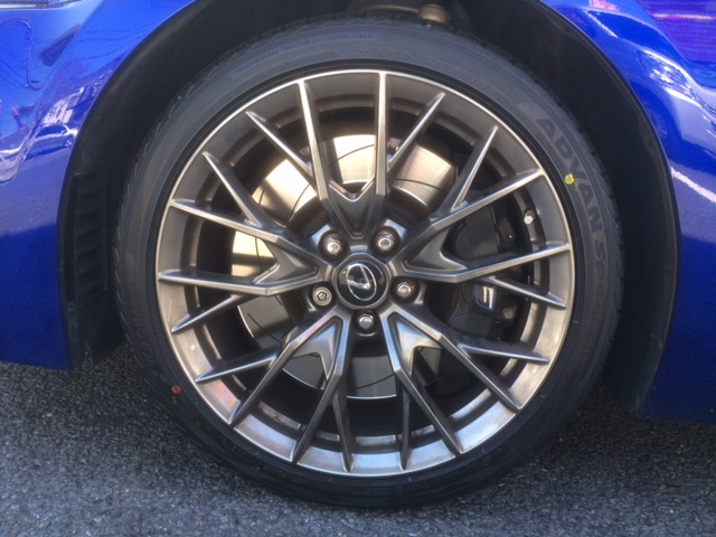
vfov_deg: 48.2
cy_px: 268
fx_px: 600
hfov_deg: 61.7
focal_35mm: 29
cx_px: 358
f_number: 2.2
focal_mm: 4.15
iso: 50
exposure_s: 1/120
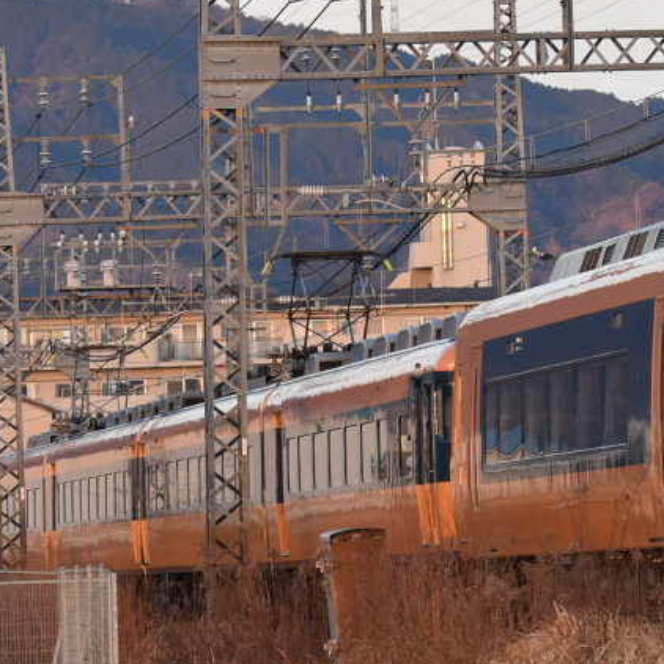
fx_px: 8817
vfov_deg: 4.3
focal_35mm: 406
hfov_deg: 4.3
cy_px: 189
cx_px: 694
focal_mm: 105
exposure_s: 1/1000
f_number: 4
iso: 800
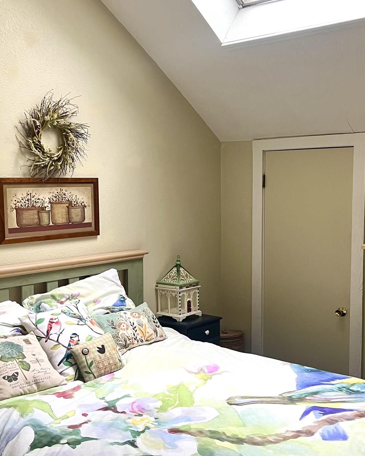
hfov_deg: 34.7
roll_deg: +0.0
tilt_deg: -5.5
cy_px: 236
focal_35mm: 43
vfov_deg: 42.9
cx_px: 227
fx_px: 581
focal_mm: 5.7
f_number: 1.5
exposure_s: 1/60
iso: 100
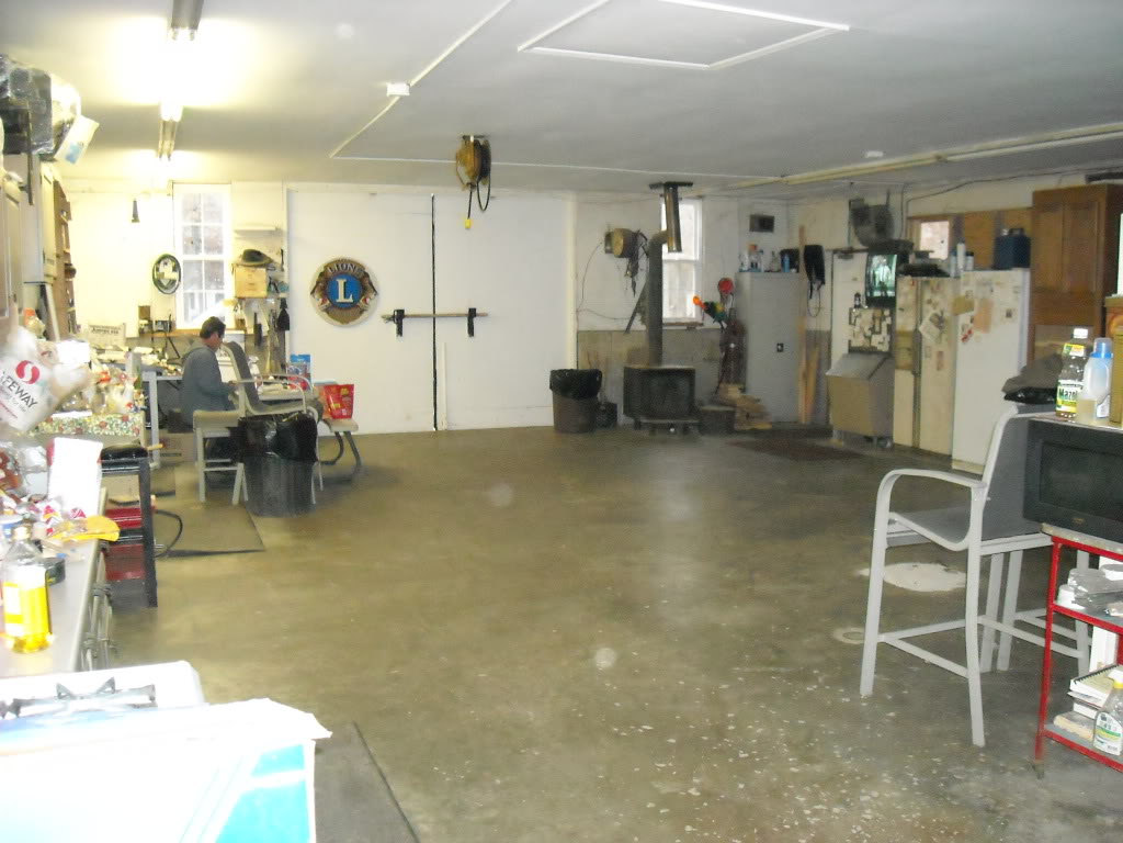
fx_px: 1135
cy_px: 422
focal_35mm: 35
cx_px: 562
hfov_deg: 52.6
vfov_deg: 40.7
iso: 911
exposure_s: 1/60
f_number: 2.8
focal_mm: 5.7
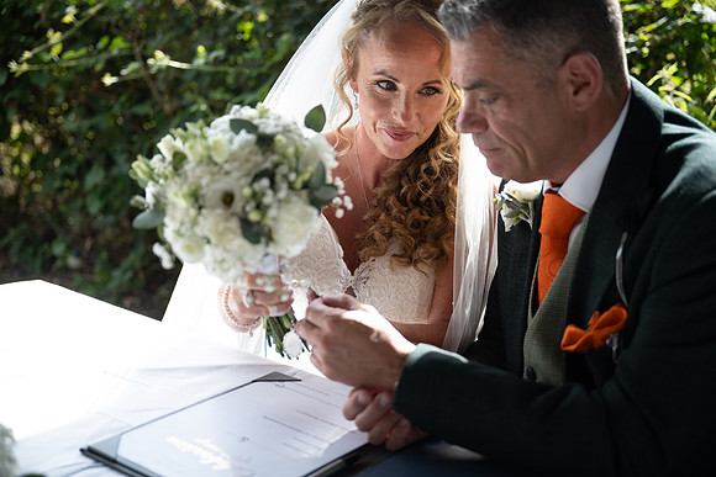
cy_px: 238
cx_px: 358
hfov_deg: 41.1
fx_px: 955
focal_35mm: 48
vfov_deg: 28.1
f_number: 2.8
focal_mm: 48
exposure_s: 1/800
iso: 250
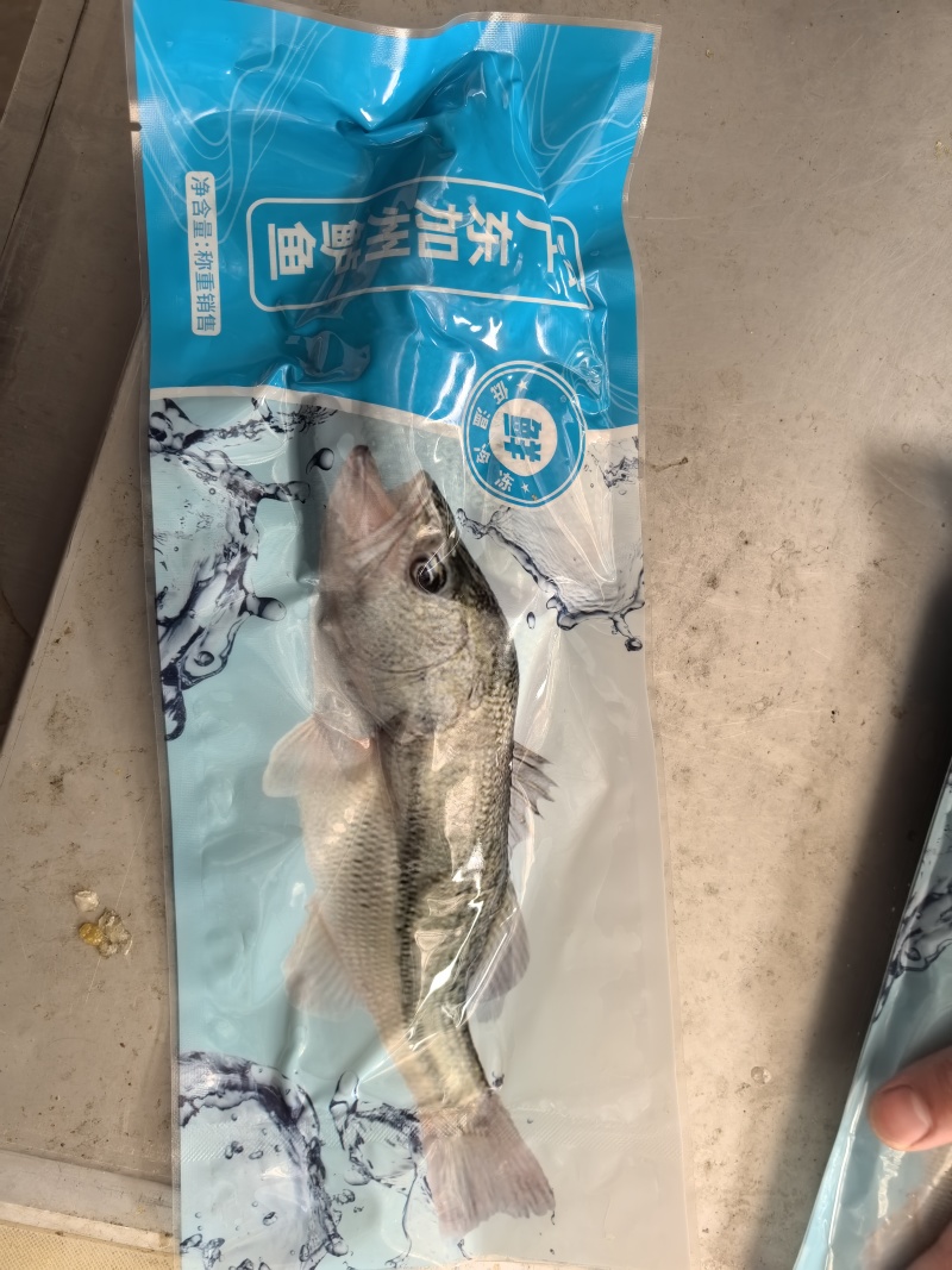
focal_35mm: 27
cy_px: 635
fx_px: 990
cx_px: 476
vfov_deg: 65.3
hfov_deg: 51.3
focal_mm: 6.98
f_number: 2
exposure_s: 1/50
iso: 200
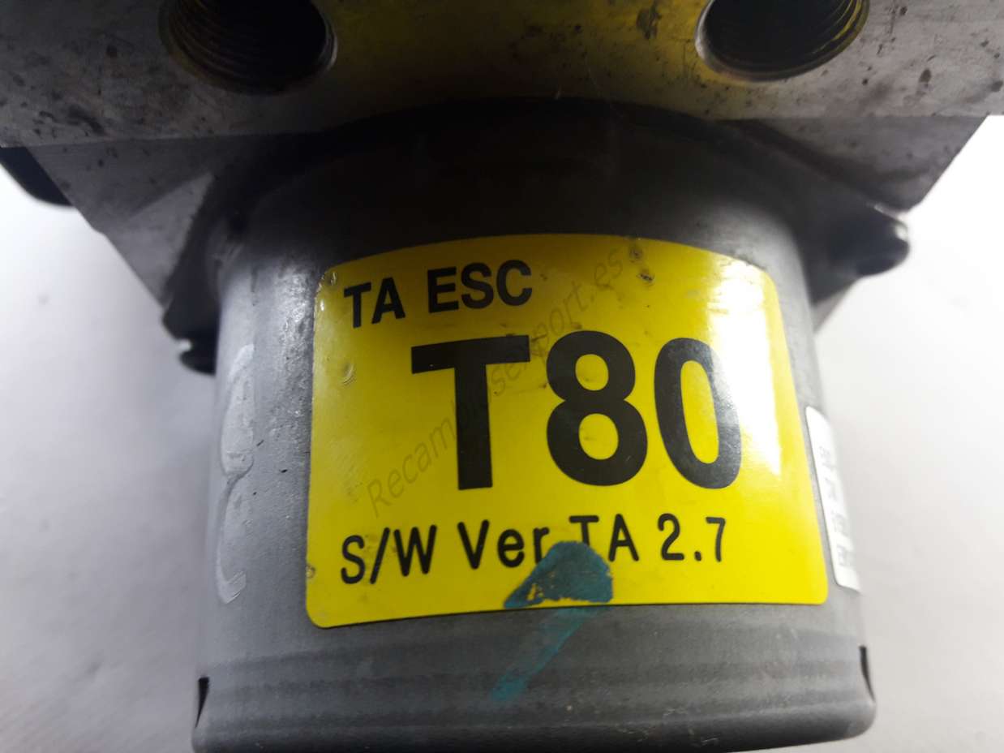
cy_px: 376
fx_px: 812
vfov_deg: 49.7
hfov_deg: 63.5
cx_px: 502
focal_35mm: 28
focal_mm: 3.7
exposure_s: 1/33
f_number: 1.9
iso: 100
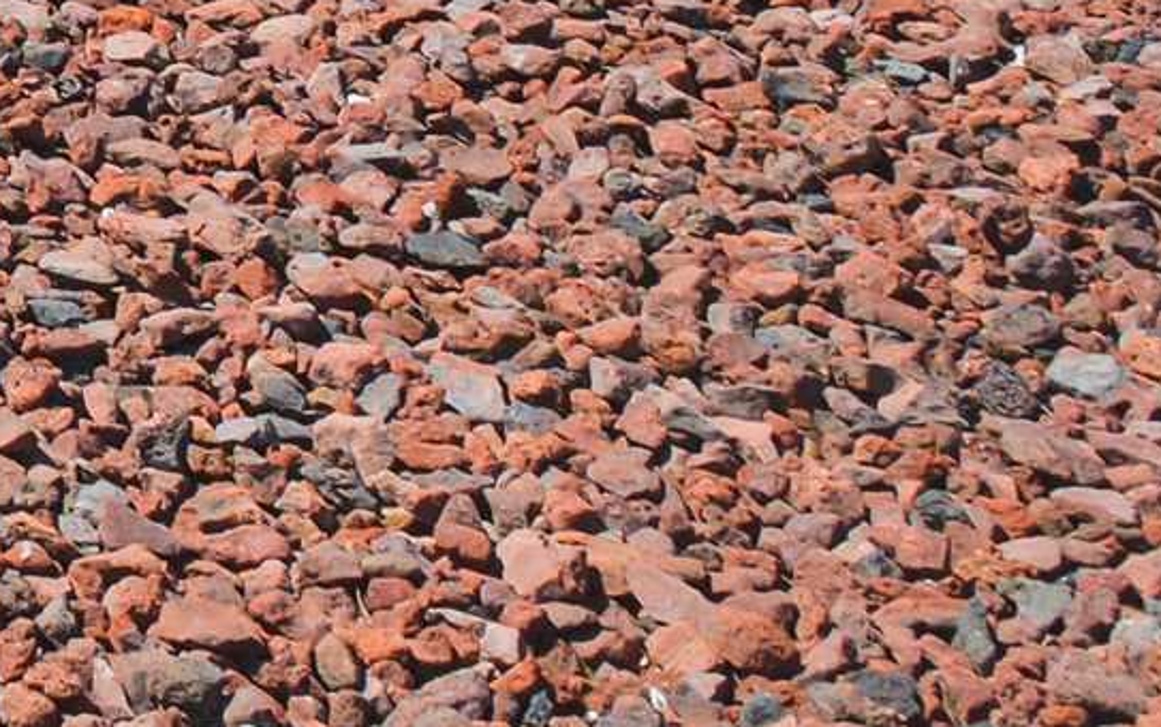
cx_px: -1768
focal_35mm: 121
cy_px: -1321
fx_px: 3831
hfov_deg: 12.6
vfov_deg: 9.1
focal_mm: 14
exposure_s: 1/250
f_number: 8
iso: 110
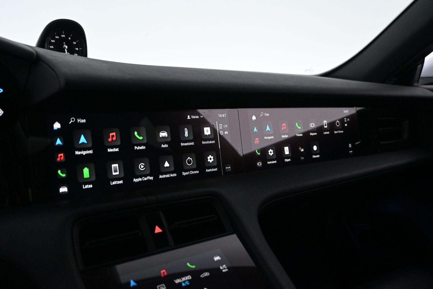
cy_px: 144
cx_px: 216
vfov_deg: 40.0
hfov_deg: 57.2
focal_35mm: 33
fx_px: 397
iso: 3200
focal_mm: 22
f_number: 4
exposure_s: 1/100
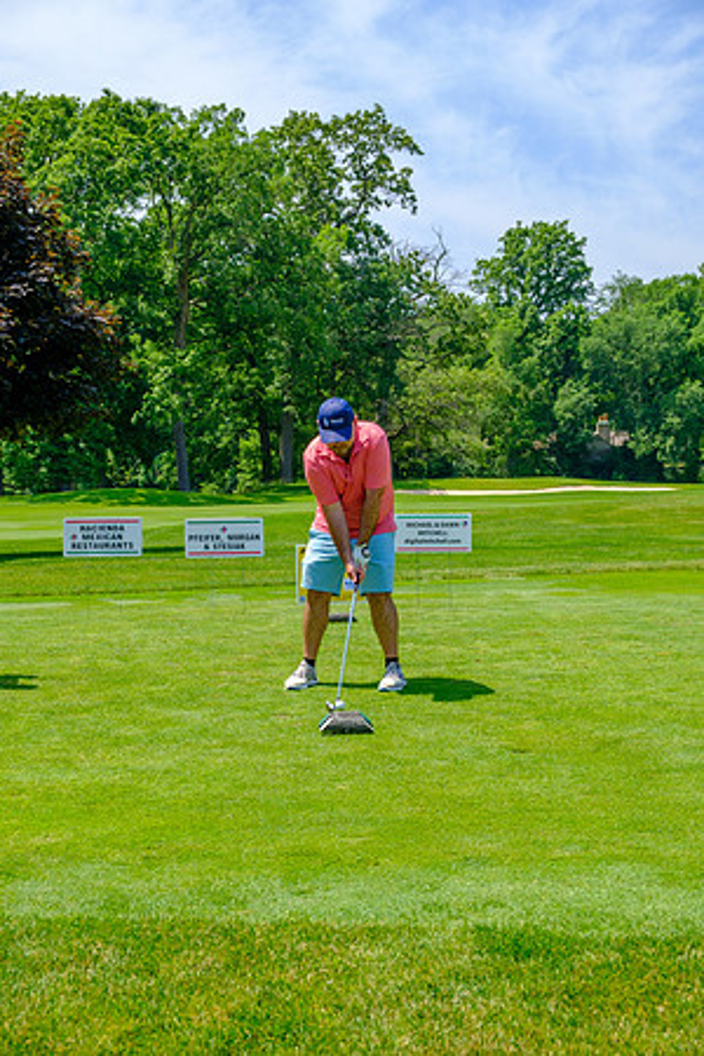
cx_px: 352
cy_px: 528
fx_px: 1496
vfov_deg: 38.9
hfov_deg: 26.5
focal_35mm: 51
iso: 200
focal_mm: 34.3
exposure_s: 1/500
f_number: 5
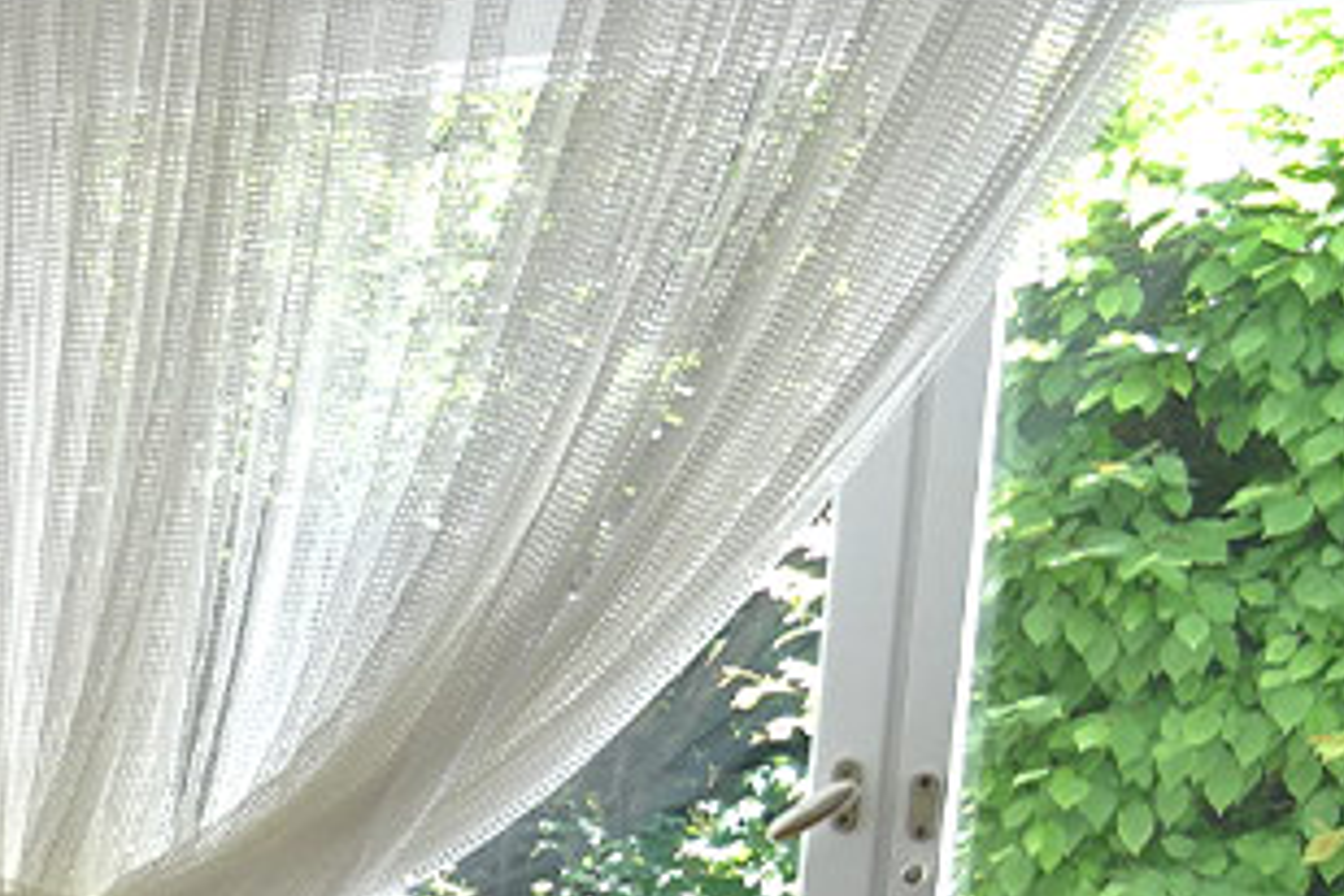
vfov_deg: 11.9
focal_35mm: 105
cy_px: 1683
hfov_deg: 17.6
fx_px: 3920
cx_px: -618
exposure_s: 1/465
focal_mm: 4.25
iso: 25
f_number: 1.8
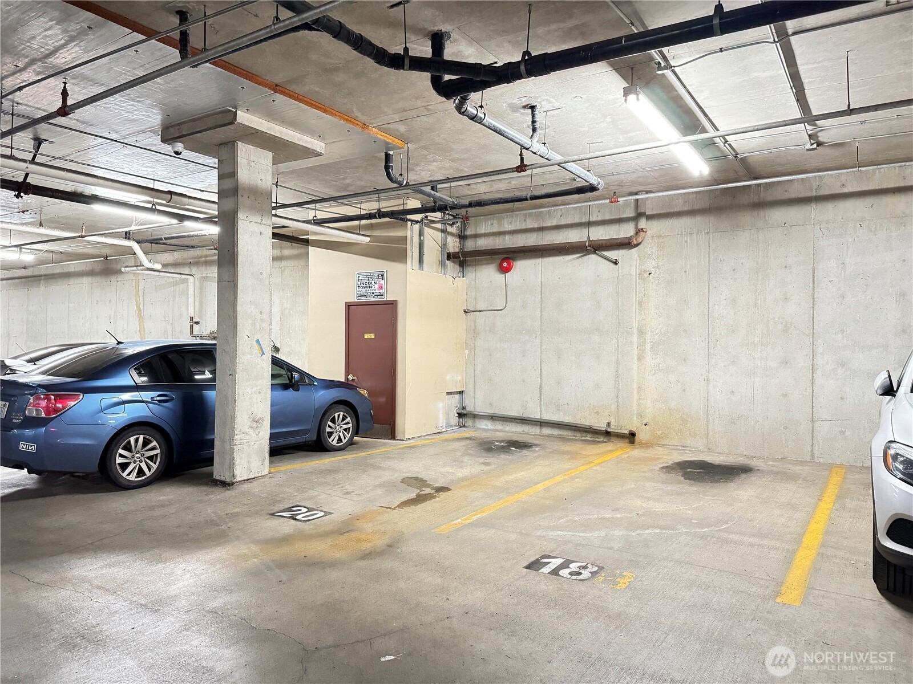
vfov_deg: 56.8
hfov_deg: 71.6
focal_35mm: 24
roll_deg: -1.1
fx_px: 633
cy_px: 342
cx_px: 456
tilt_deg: +0.7
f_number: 1.78
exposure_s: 1/30
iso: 1250
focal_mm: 6.76
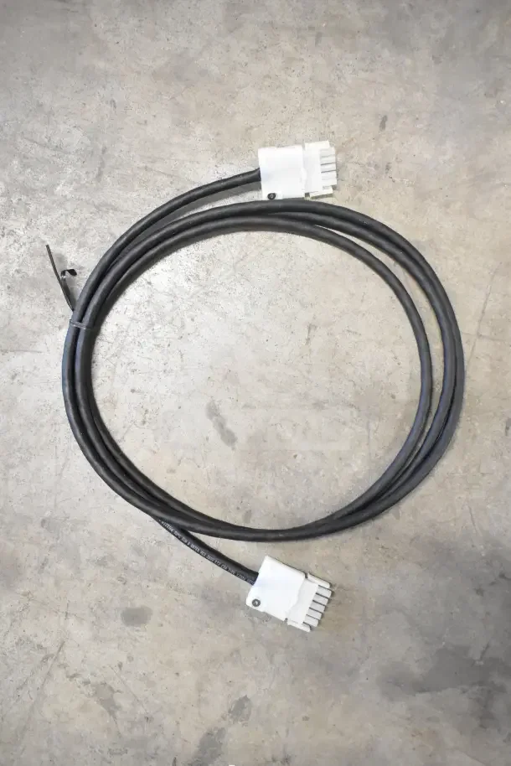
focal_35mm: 33
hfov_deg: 40.0
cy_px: 383
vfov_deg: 57.2
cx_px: 256
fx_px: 702
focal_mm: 22
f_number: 3.8
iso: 3200
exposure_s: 1/40
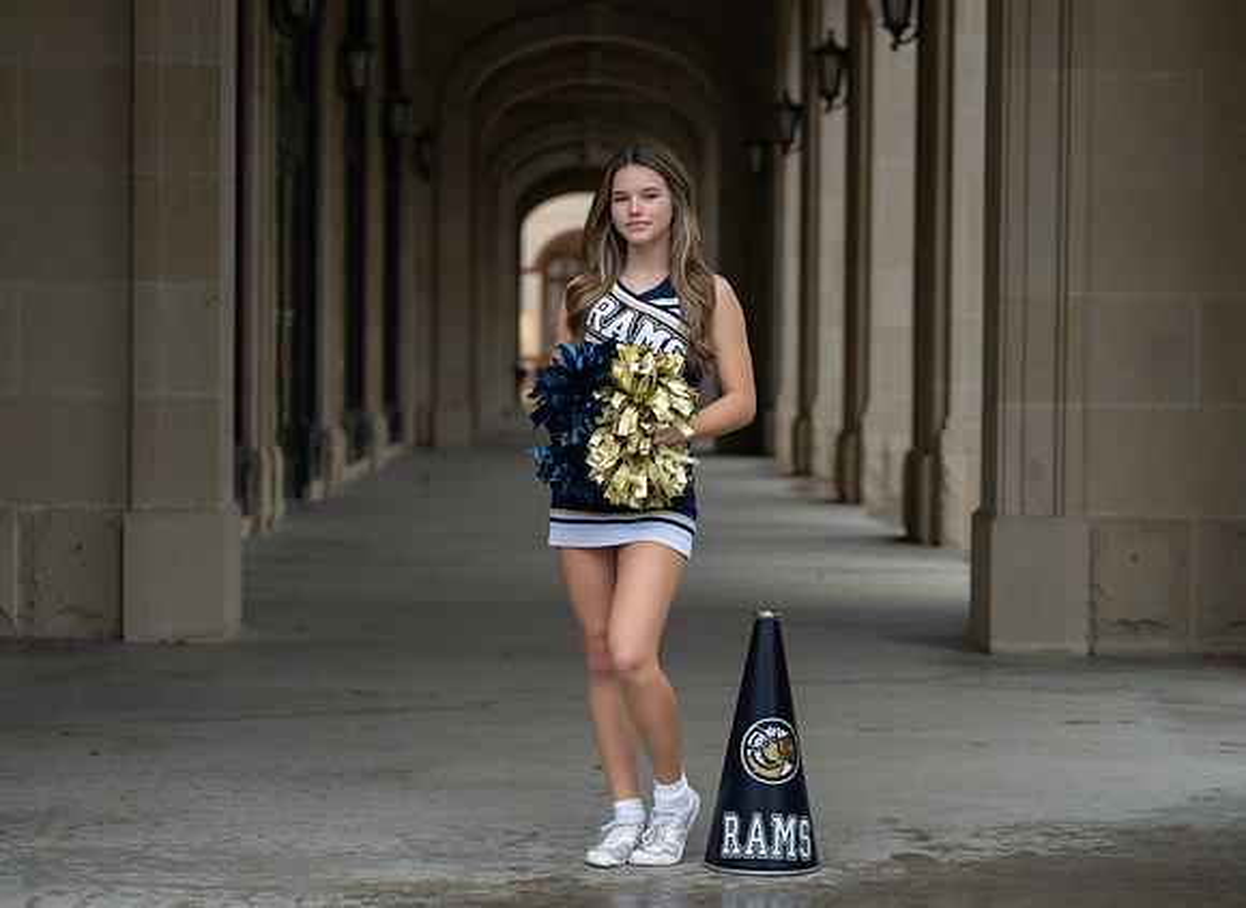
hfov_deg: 25.8
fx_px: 2718
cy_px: 453
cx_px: 651
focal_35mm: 76
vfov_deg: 19.0
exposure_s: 1/250
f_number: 2.8
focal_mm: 70
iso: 1600
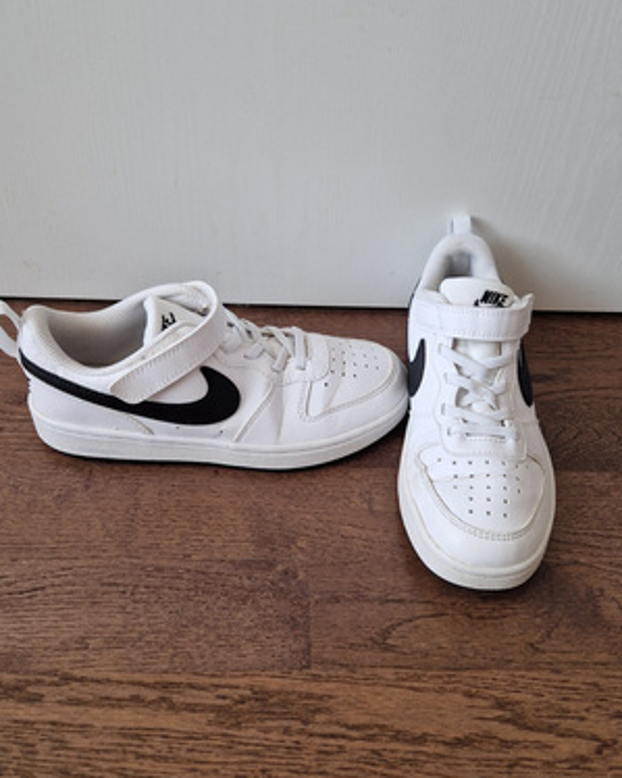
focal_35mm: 30
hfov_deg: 48.5
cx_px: 311
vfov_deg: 58.8
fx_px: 691
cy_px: 395
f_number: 1.8
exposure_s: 1/100
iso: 200
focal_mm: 5.4
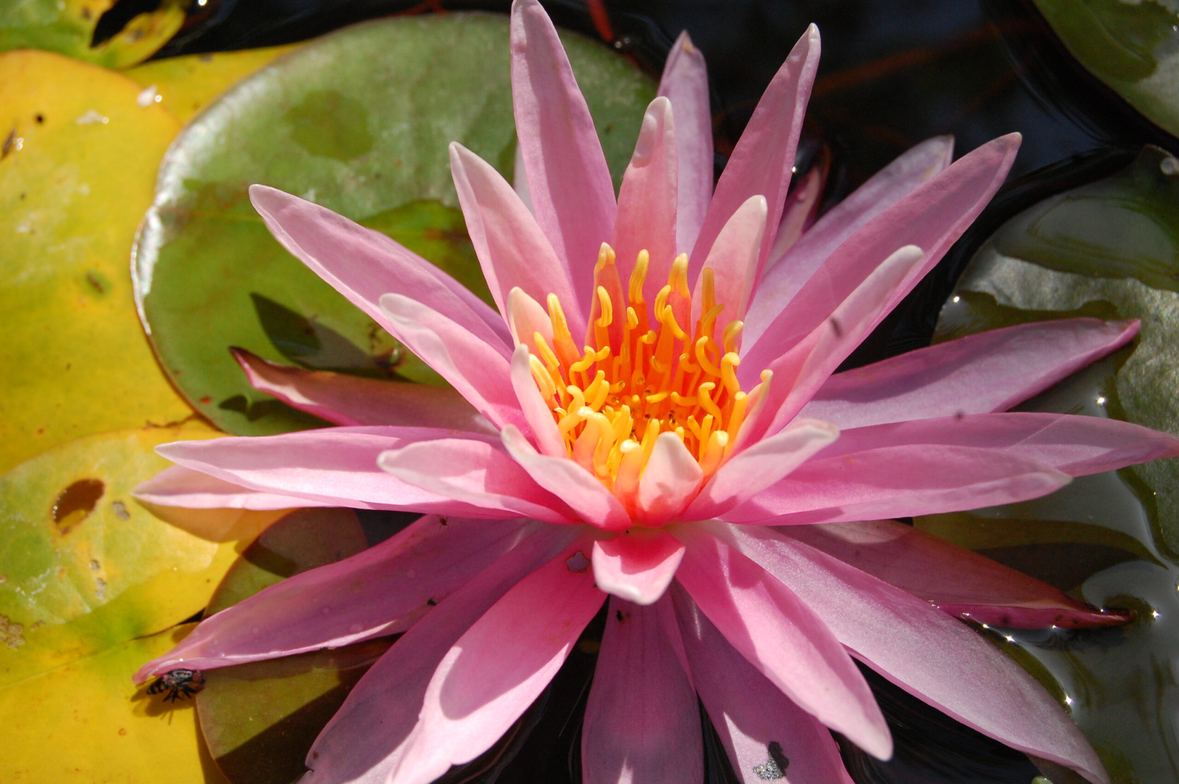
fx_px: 2454
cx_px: 590
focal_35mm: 75
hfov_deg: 27.0
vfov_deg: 18.1
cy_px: 392
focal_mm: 50
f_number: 13
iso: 800
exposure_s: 1/640
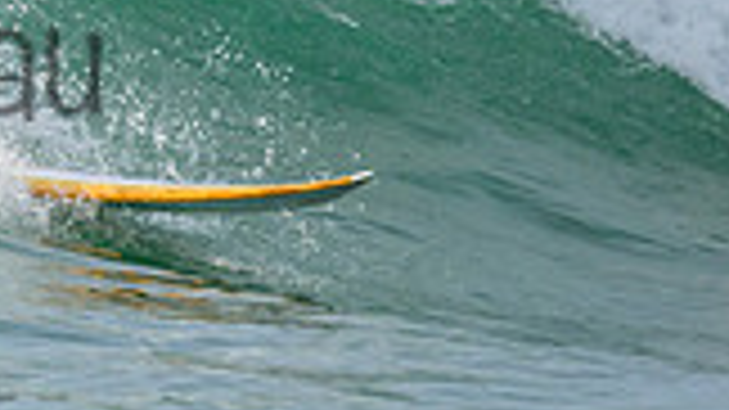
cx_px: -374
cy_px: 11
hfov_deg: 0.9
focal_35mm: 2439
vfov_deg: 0.5
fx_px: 47131
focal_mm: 650
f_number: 11
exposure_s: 1/1250
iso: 2200
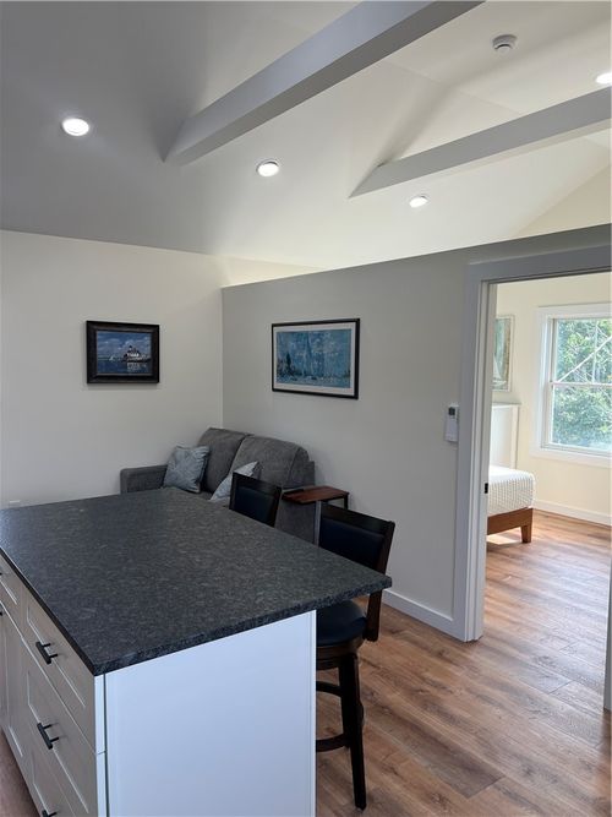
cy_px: 408
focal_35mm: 26
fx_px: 613
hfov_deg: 53.0
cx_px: 306
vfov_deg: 67.3
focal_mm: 5.7
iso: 40
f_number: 1.5
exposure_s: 1/120
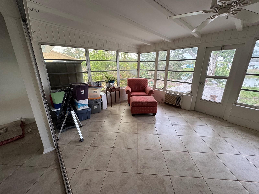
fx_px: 105
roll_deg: -0.8
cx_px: 130
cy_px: 97
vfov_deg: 85.7
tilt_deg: -18.1
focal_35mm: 14
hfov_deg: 102.1
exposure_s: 1/99
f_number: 2.2
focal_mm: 2.22
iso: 160
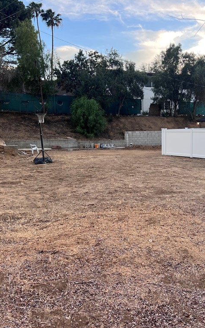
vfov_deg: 52.7
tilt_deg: -6.9
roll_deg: -0.1
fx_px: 331
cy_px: 164
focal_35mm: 37
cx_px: 149
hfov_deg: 33.9
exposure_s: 1/306
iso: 50
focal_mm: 5.7
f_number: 1.5
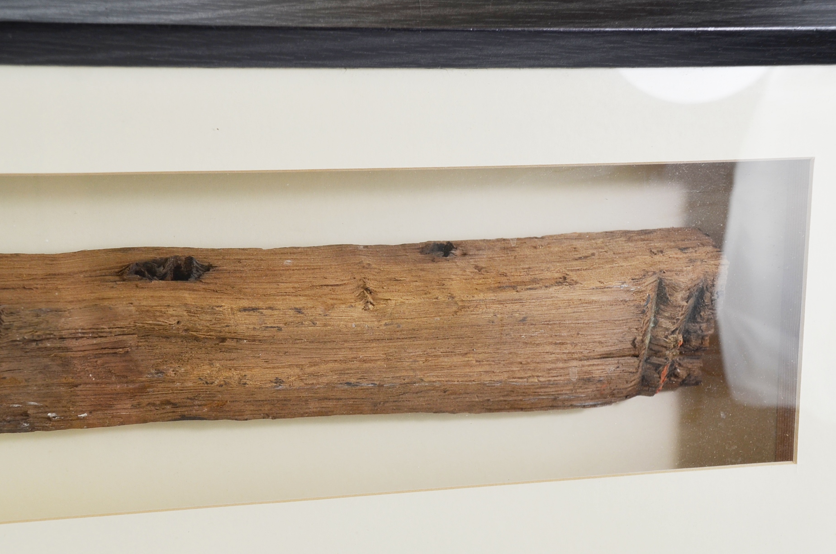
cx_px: 329
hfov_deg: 31.4
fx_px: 1483
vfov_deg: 21.1
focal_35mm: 64
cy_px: 347
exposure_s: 1/125
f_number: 5.6
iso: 250
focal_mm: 32
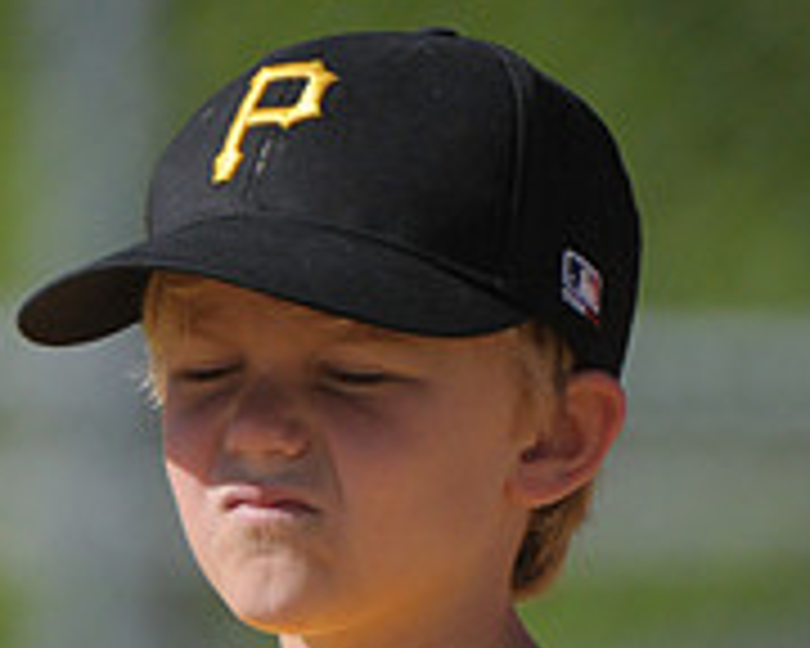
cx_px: 133
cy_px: 981
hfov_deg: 1.1
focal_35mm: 1814
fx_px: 43487
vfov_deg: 0.9
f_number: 4
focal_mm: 400
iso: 640
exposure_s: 1/5000
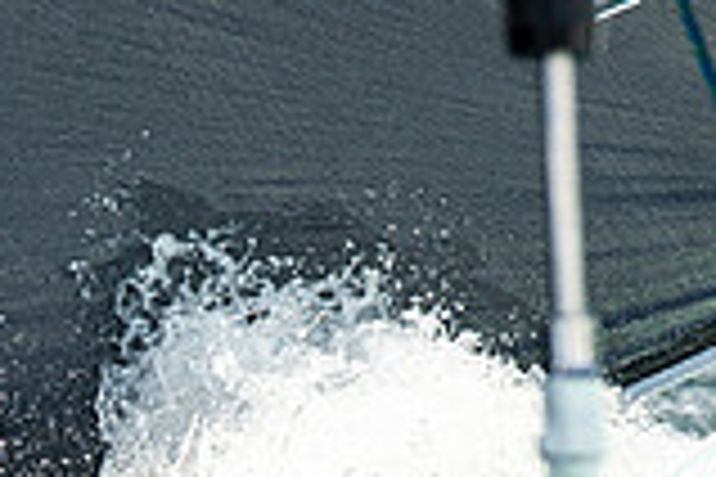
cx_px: 90
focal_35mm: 438
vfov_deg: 3.1
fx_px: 8711
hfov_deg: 4.7
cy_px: 549
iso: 250
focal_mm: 120
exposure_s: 1/1000
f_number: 5
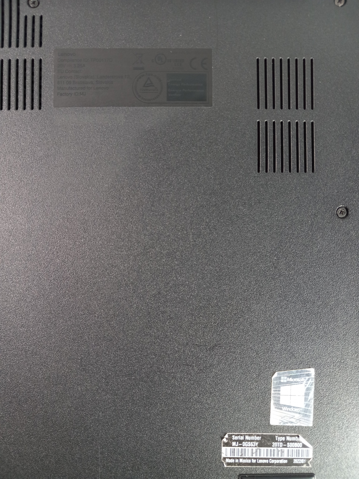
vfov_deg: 65.3
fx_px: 373
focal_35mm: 27
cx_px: 180
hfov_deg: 51.4
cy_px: 240
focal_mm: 3.94
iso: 200
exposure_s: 1/60
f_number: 1.8
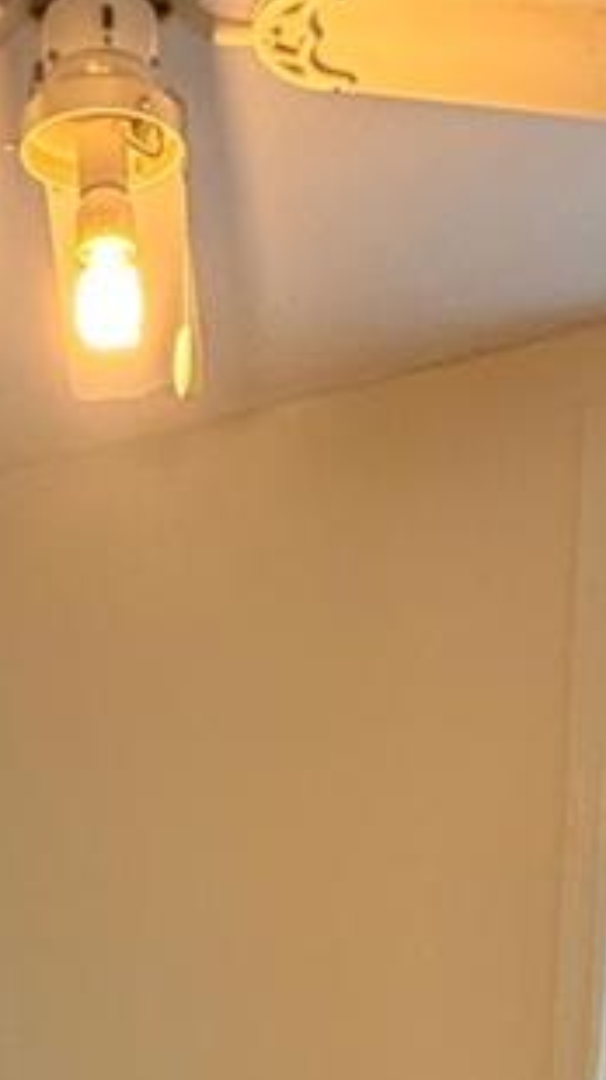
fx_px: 1688
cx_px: 115
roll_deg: +2.0
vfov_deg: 28.1
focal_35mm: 59
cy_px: 1467
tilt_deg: -13.7
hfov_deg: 20.1
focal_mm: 2.22
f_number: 2.2
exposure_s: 1/60
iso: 320
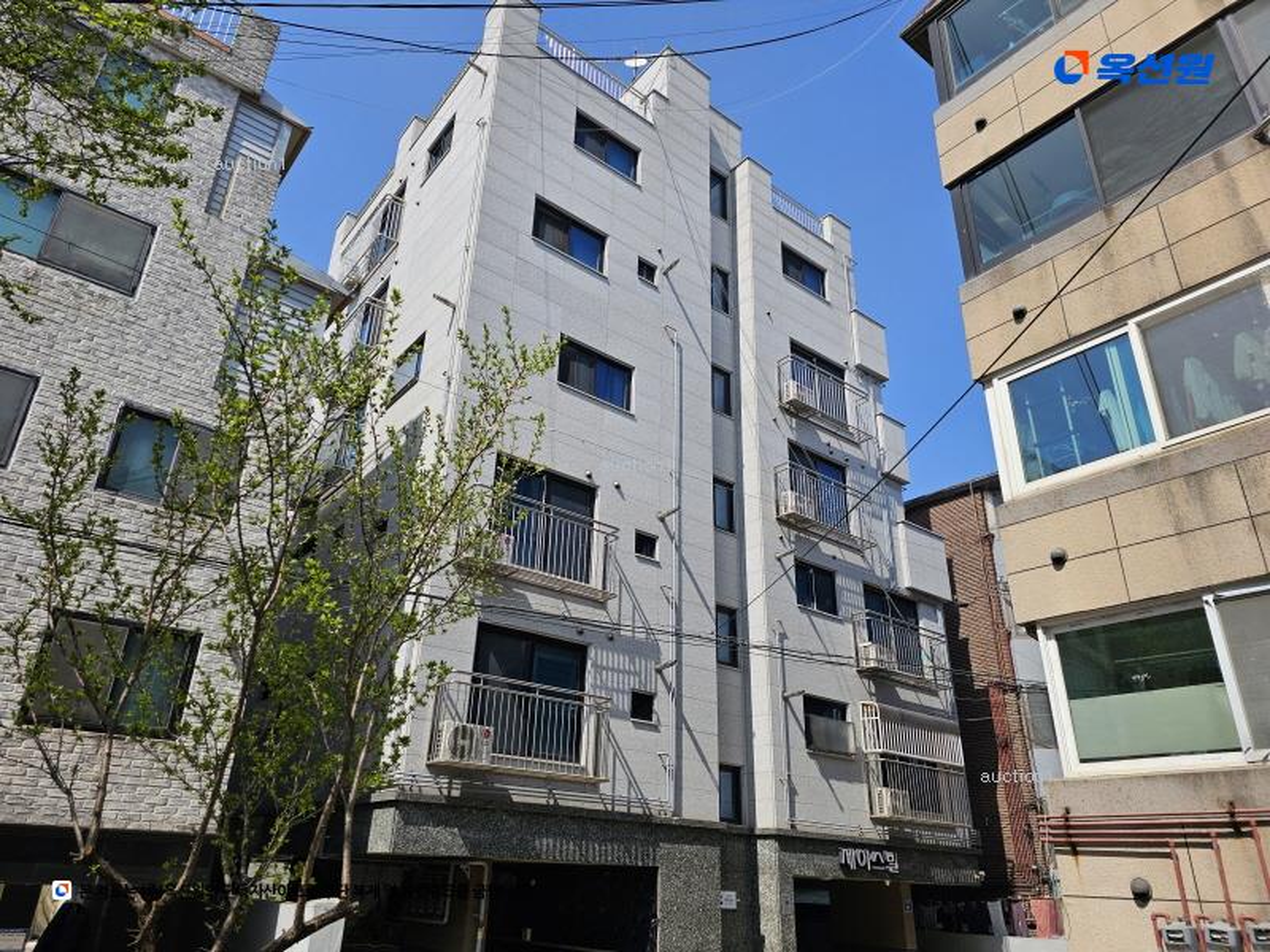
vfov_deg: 58.9
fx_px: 844
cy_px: 476
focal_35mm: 23
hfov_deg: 73.9
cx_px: 635
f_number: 1.7
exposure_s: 1/907
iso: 10
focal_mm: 6.3
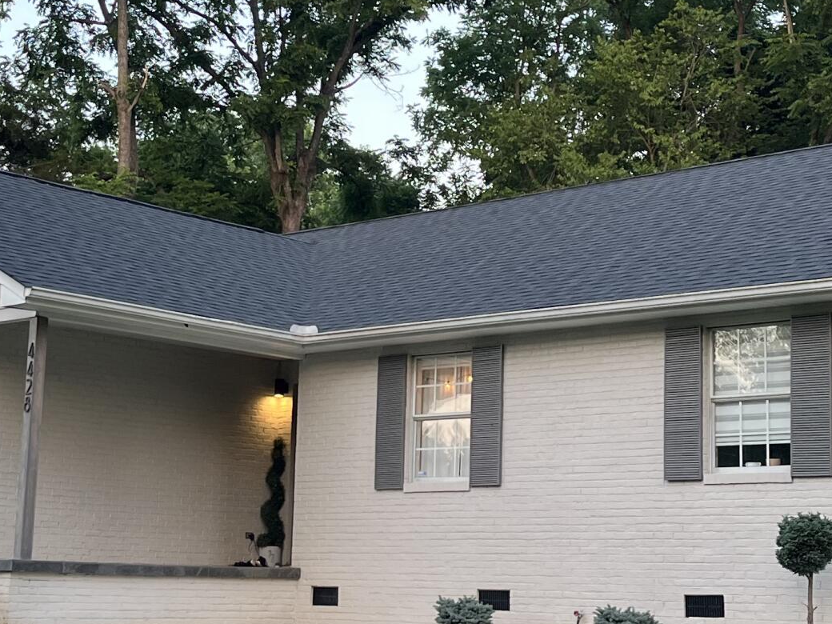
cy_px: 274
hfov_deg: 26.0
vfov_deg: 19.6
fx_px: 1803
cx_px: 460
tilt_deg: +8.8
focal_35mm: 75
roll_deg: -0.8
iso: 50
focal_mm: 5.1
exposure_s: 1/122
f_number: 1.6
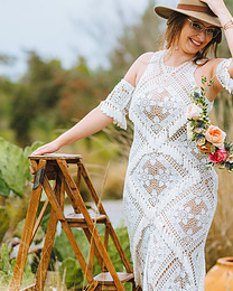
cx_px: 161
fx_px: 1190
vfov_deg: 14.0
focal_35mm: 138
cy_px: 175
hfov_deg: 11.2
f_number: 2
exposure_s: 1/1000
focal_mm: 85
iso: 320
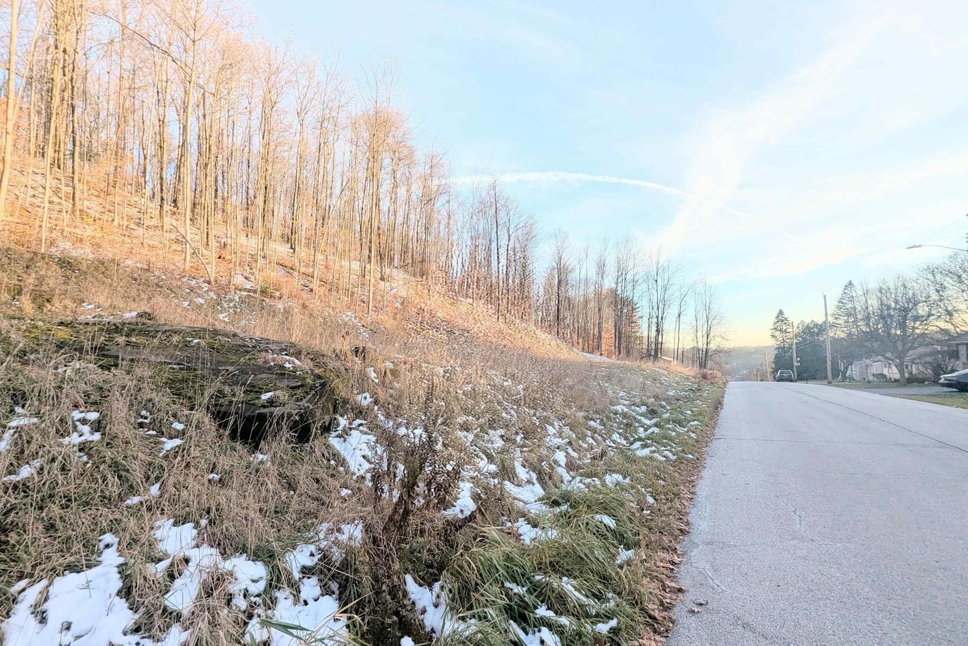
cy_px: 344
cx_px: 474
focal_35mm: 14
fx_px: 376
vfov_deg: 81.1
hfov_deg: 104.2
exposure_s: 1/542
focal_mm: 1.95
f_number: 2.2
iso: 48
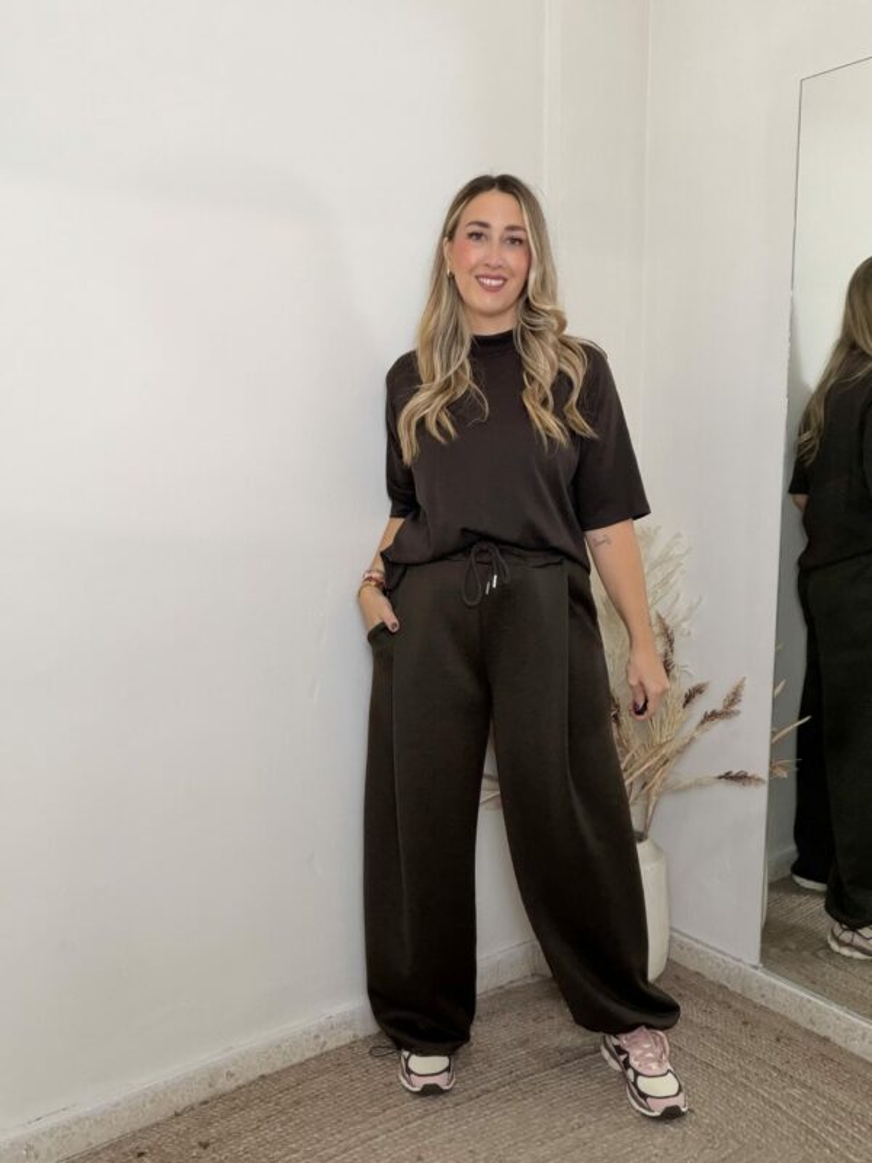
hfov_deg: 46.8
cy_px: 582
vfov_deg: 60.0
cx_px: 436
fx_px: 1008
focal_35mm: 30
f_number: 1.9
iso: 125
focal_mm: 2.71
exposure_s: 1/60
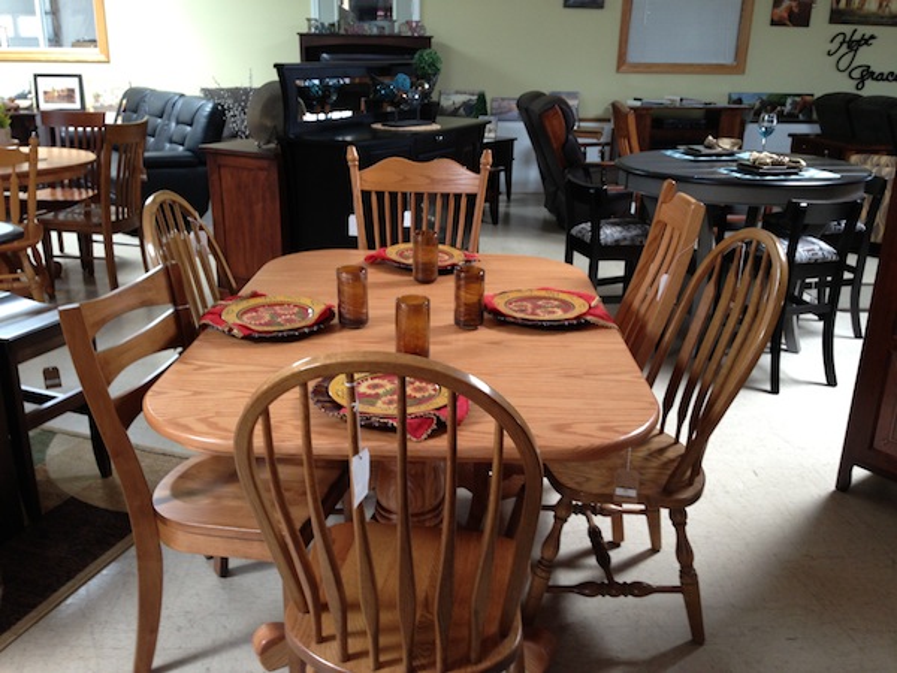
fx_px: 855
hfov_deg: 55.4
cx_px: 448
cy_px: 336
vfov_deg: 42.9
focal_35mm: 33
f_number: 2.4
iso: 80
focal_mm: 4.13
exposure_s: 1/20
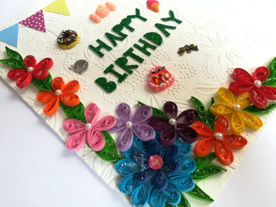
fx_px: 207
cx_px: 138
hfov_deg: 67.3
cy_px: 104
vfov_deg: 53.1
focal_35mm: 26
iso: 80
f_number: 2.2
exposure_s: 1/50
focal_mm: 3.83
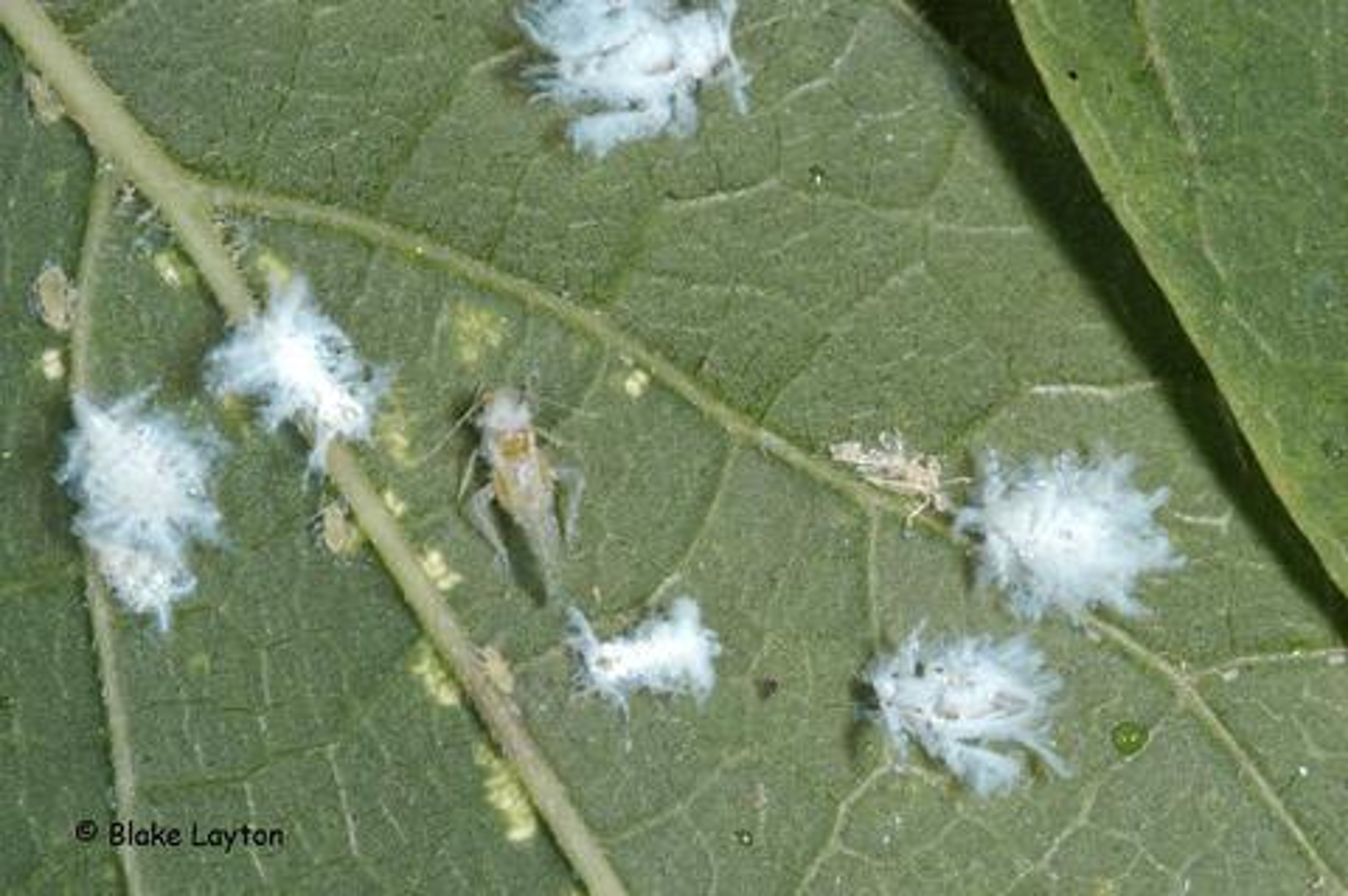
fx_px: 5891
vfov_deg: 8.7
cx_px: 674
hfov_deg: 13.1
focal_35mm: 158
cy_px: 448
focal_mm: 105
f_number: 38
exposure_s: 1/125
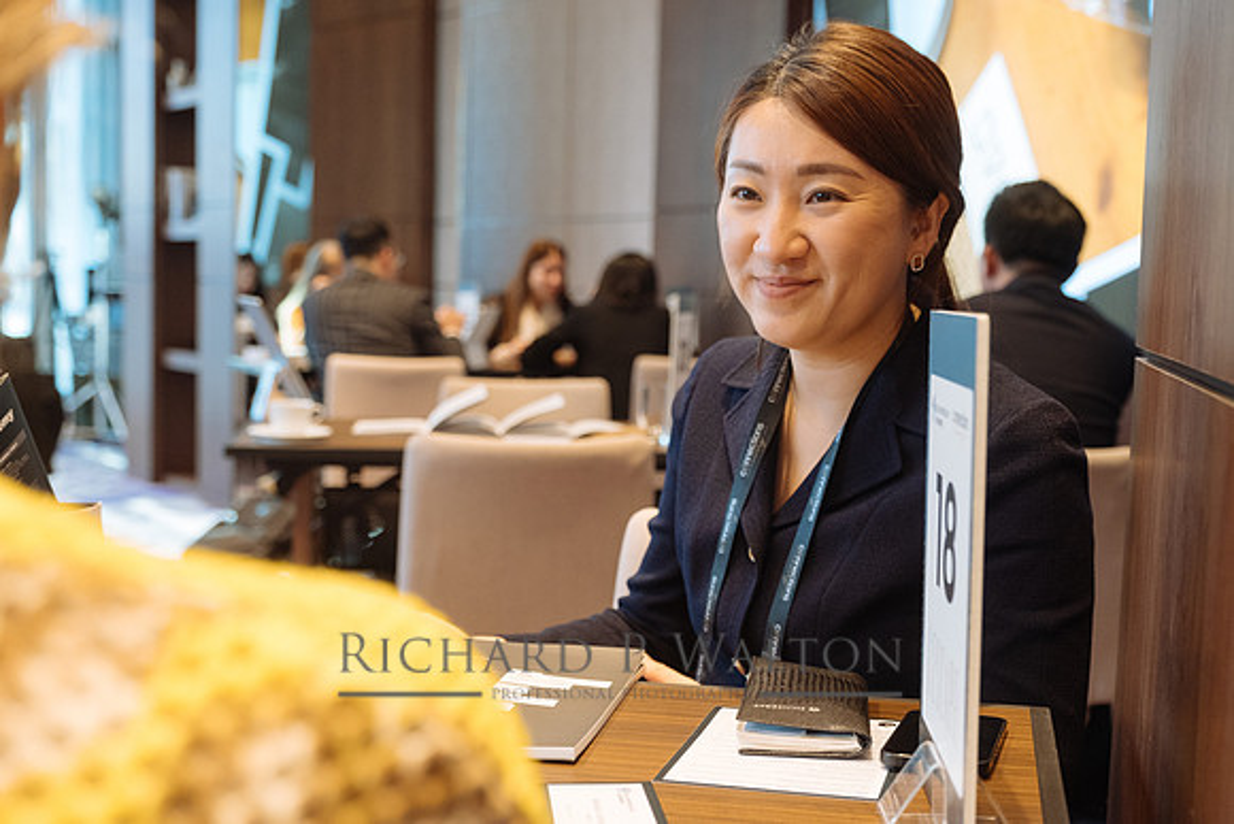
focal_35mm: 48
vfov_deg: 28.1
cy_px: 412
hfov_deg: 41.1
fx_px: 1646
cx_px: 617
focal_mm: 32.1
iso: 1600
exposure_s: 1/250
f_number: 3.2
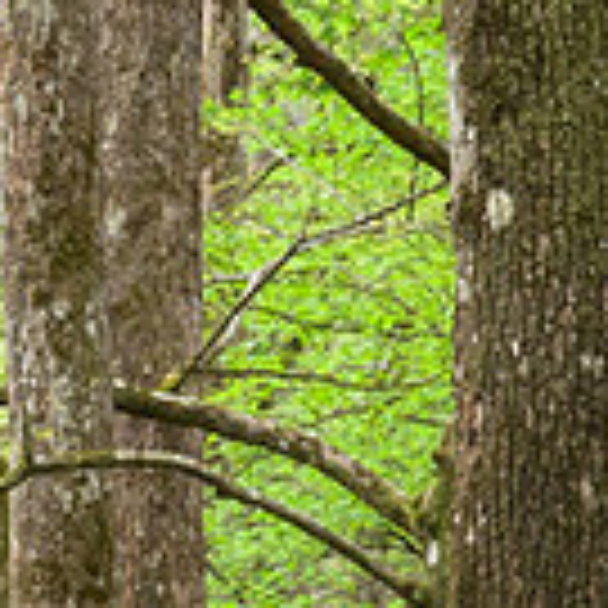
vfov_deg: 3.0
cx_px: -1018
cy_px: 1239
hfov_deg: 3.0
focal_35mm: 571
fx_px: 11347
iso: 1600
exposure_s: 1/250
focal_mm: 70
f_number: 9
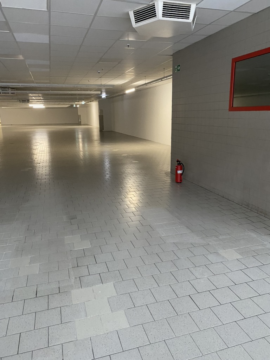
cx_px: 135
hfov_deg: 53.1
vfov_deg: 67.3
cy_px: 180
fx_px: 270
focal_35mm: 26
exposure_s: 1/50
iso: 400
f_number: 1.8
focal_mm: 4.25
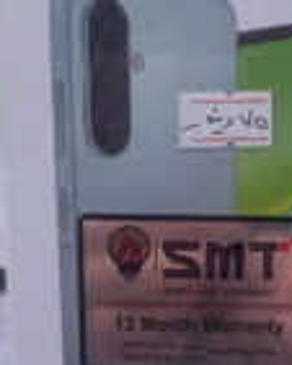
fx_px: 745
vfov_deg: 27.0
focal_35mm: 69
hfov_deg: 22.1
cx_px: 202
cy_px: 290
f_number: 2
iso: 160
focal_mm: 4.6
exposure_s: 1/50
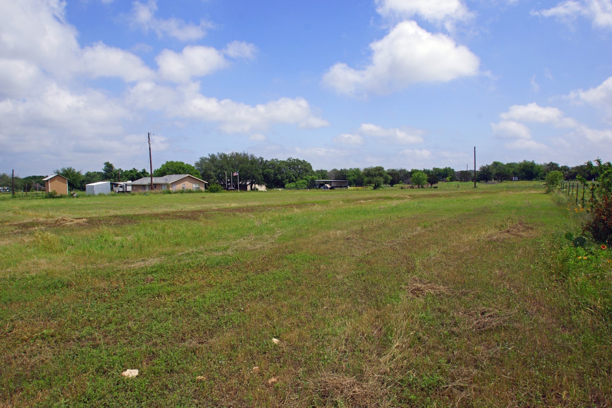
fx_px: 382
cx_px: 306
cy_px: 204
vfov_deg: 56.1
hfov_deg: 77.3
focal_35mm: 22
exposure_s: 1/200
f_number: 13
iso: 100
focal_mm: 15
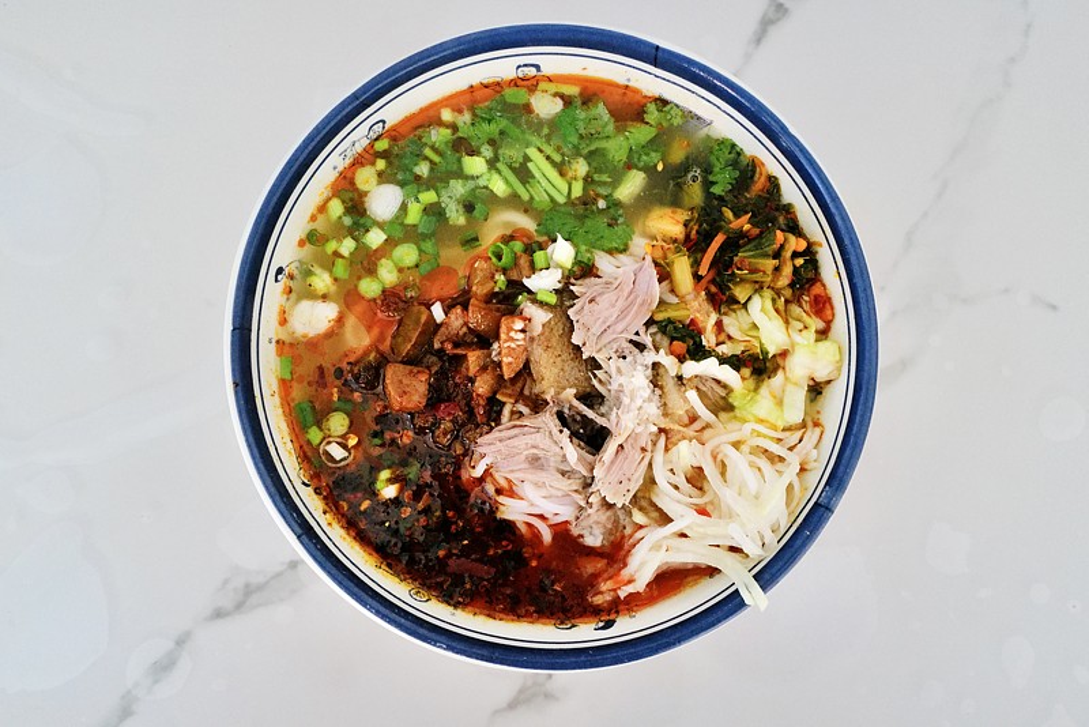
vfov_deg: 46.4
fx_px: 847
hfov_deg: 65.5
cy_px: 364
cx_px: 544
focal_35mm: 28
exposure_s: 1/125
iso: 6400
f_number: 9
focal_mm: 28
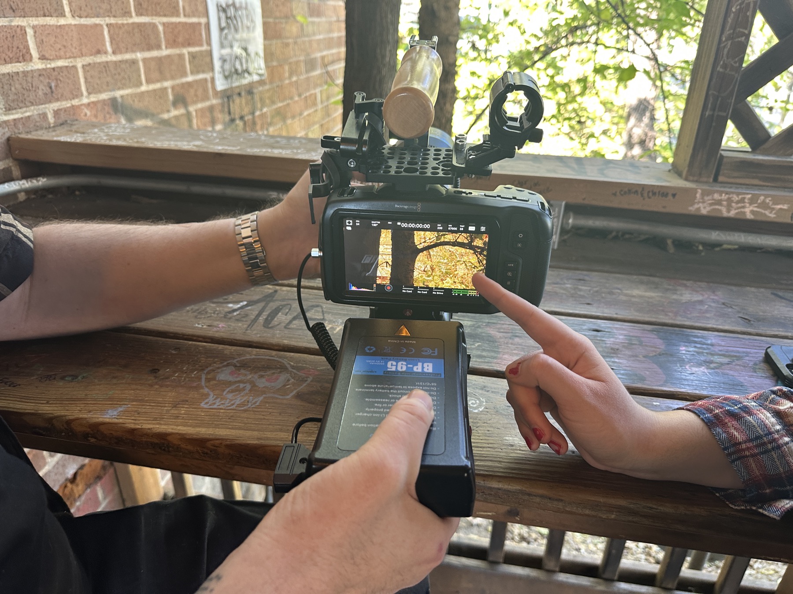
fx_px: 550
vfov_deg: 56.8
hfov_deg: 71.6
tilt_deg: -27.0
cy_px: 297
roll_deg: -1.1
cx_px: 396
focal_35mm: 24
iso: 200
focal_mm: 6.86
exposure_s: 1/60
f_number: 1.78
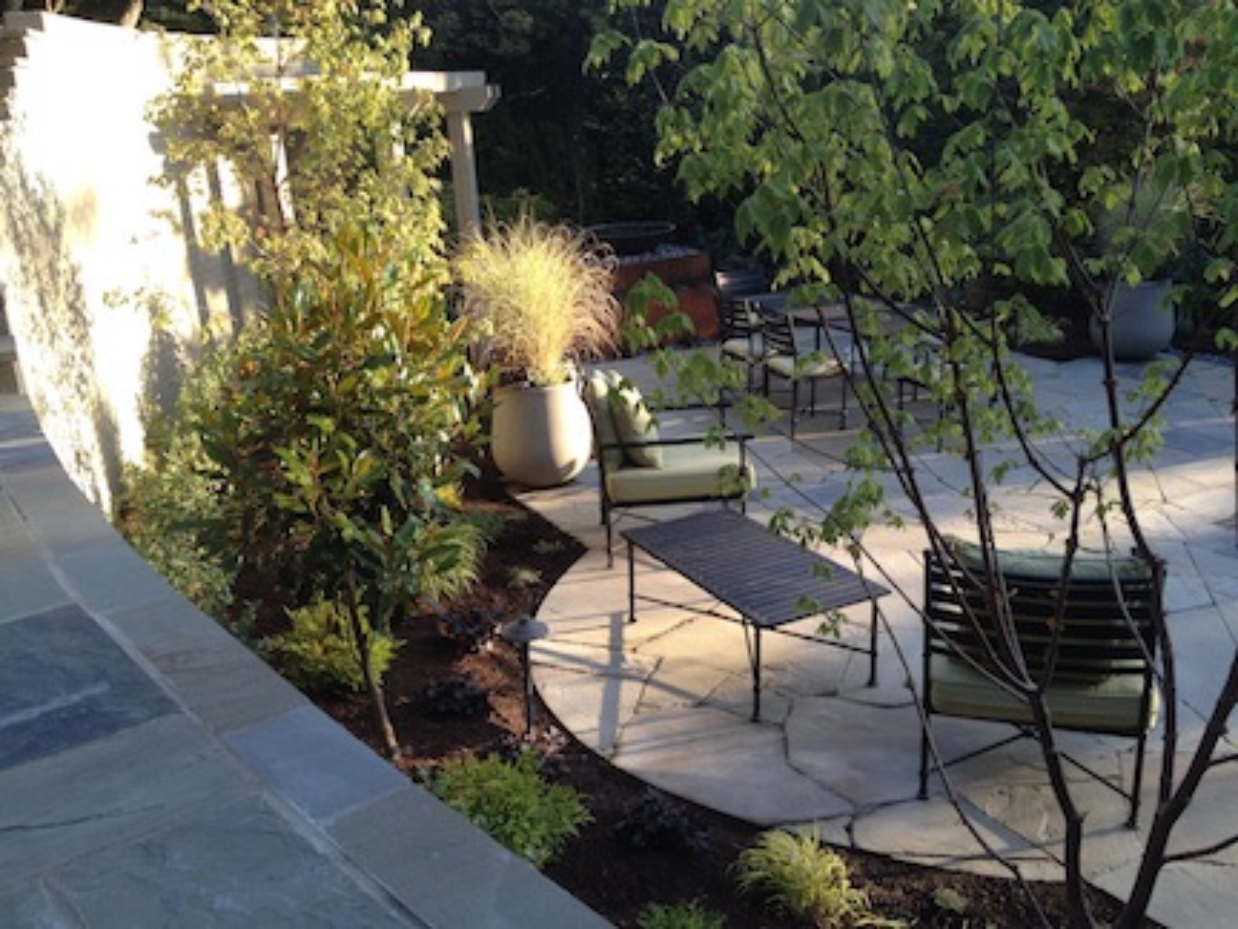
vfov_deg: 40.7
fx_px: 1252
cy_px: 464
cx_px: 619
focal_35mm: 35
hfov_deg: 52.6
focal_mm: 4.28
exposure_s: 1/166
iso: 64
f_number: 2.4
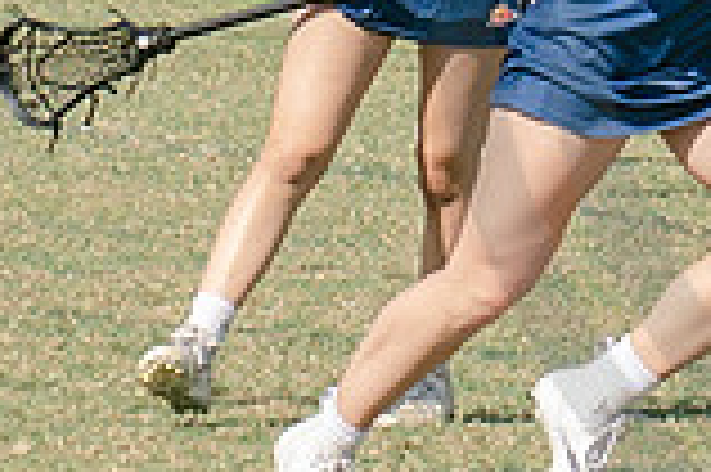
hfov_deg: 2.6
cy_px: -108
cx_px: 1151
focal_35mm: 786
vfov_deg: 1.7
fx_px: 15507
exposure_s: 1/1250
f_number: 5.6
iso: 250
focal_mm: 70
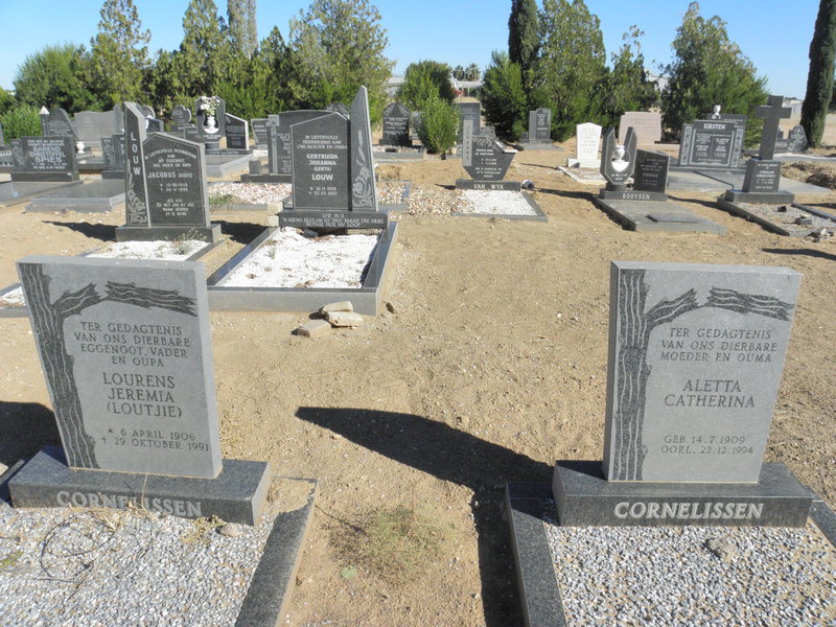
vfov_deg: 53.1
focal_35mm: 26
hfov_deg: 67.3
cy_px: 314
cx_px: 418
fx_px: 628
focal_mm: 4.6
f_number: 6.3
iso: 200
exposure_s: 1/1000
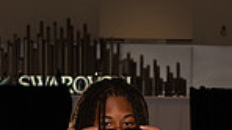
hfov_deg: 9.7
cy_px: 340
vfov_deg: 5.2
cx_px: 100
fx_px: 1371
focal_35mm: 223
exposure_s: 1/250
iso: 800
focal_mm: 70
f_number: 9
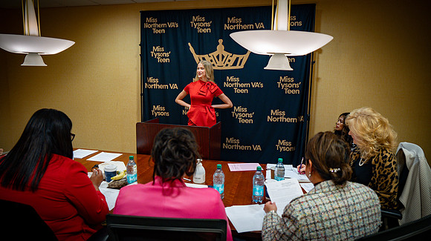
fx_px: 287
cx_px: 216
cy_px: 120
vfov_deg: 45.6
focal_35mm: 25
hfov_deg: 73.8
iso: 800
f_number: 2.8
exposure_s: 1/125
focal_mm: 24
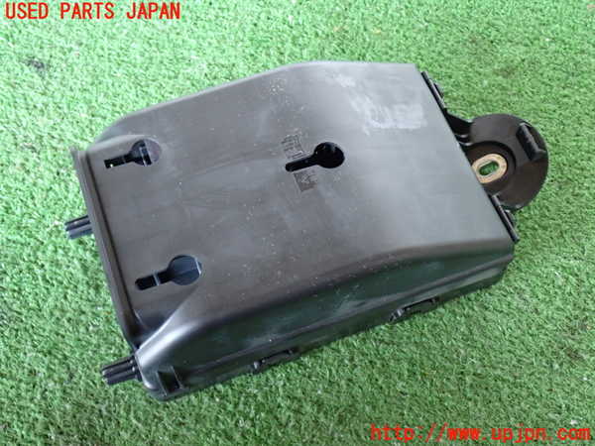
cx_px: 298
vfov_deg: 32.9
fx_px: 756
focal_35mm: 44
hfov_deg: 42.9
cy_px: 223
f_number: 2.9
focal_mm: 7.84
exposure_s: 1/20
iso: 800
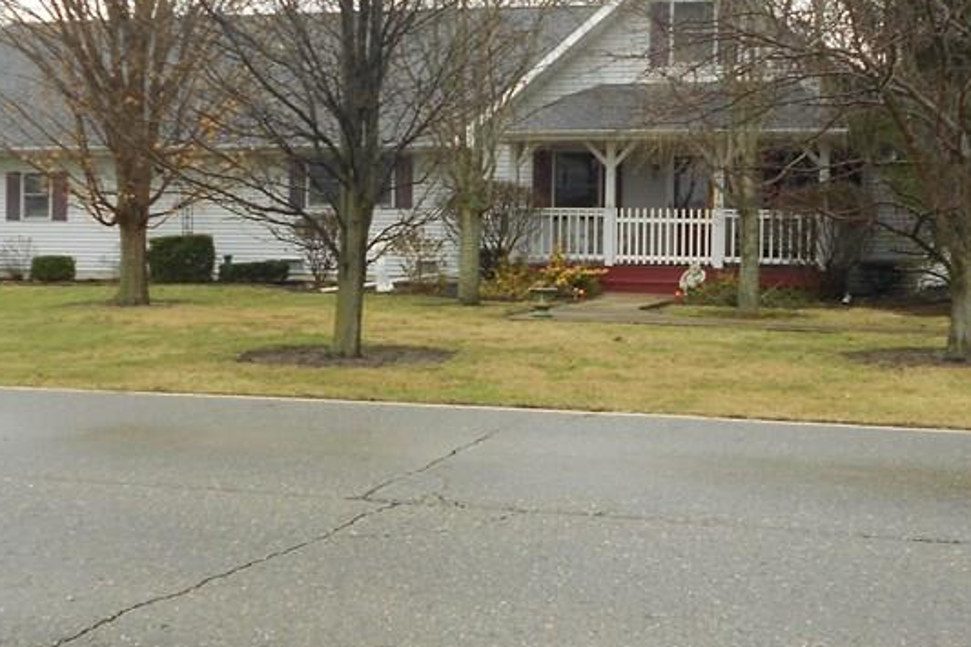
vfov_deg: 23.3
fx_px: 1564
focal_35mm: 58
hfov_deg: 34.4
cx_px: 587
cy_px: 237
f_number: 3.4
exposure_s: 1/60
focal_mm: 5.1
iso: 80
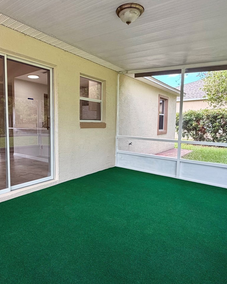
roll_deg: +0.3
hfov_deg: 59.4
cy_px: 142
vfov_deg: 72.6
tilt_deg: -5.2
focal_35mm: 23
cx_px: 75
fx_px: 193
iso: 160
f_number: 2.2
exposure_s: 1/121
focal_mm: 2.22
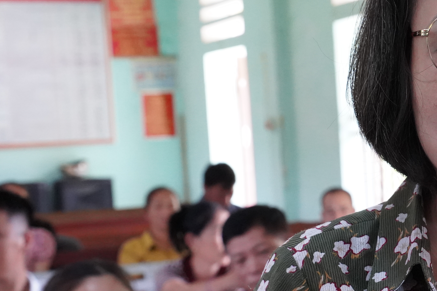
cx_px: 459
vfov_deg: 13.0
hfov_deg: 18.8
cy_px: 175
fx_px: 1275
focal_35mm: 105
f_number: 5.6
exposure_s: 1/200
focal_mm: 48
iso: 8000
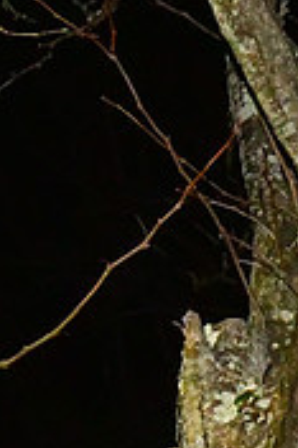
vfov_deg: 4.9
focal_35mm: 419
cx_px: 825
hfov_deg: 3.2
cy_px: 234
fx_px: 5212
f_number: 11
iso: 6400
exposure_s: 1/100
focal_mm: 45
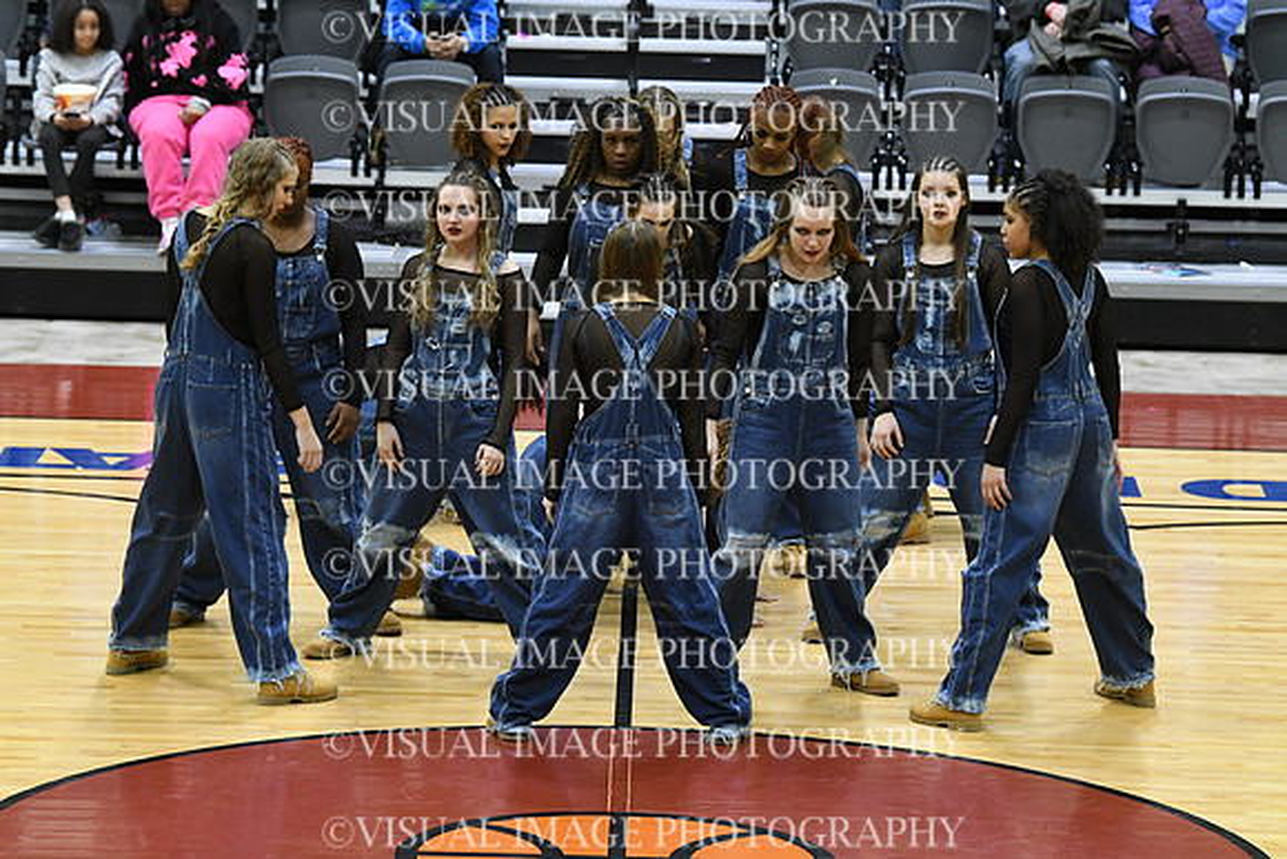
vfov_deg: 7.6
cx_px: 644
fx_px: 6436
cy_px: 430
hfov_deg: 11.4
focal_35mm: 180
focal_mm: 120
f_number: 4
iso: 4000
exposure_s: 1/250
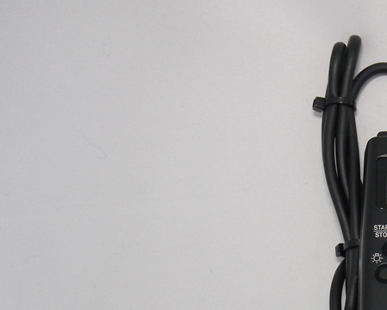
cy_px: 340
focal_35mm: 73
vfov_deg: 20.0
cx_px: 434
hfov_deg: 24.2
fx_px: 836
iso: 400
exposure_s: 1/100
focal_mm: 14
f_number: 4
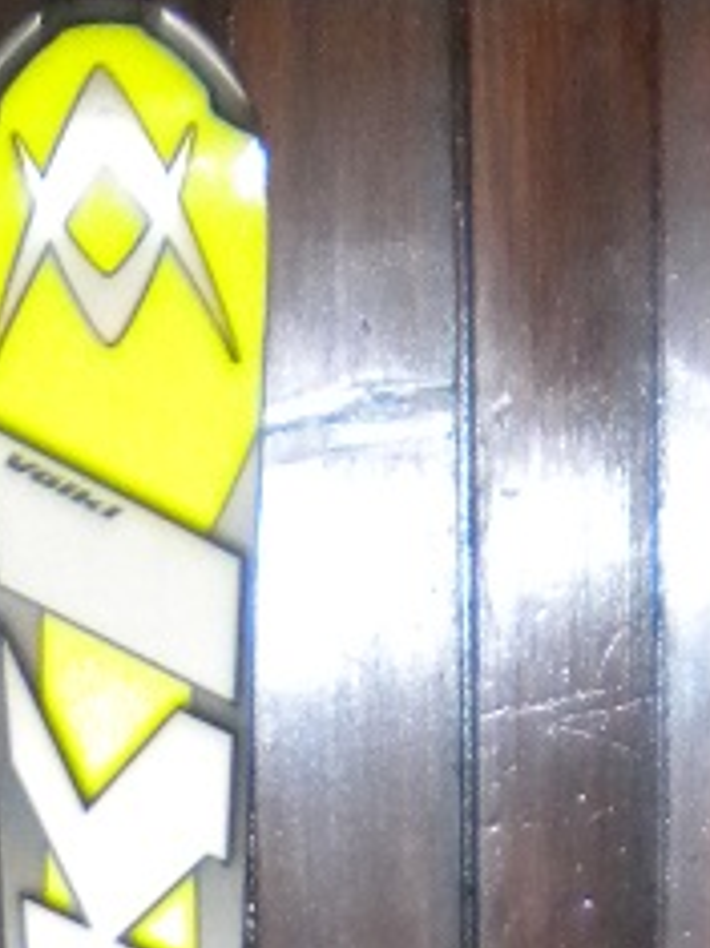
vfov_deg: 10.6
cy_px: 2197
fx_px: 4462
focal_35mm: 163
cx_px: -268
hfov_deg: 8.9
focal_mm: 6.3
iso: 400
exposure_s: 1/30
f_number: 3.1
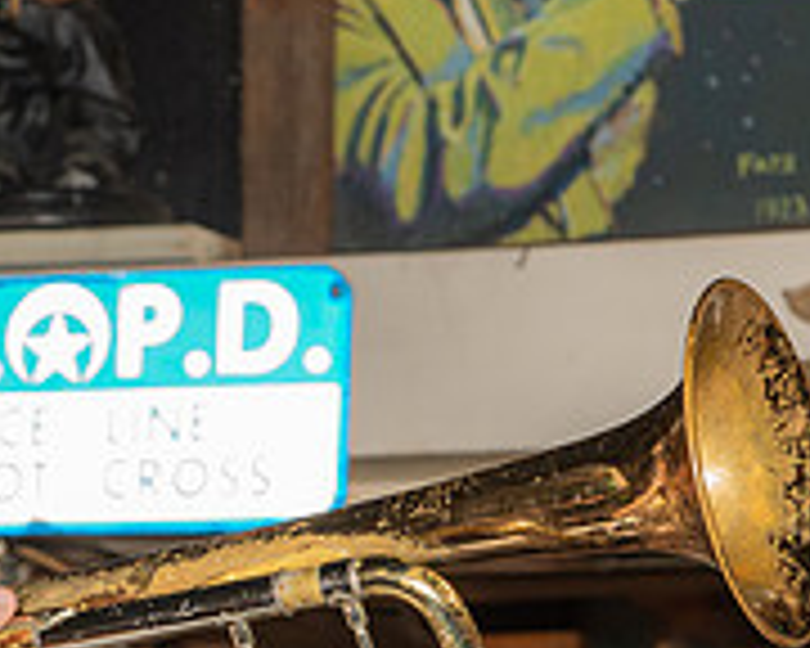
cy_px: 624
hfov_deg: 6.8
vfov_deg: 5.5
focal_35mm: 282
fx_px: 6760
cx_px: 91
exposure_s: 1/100
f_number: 9
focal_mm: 70
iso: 800
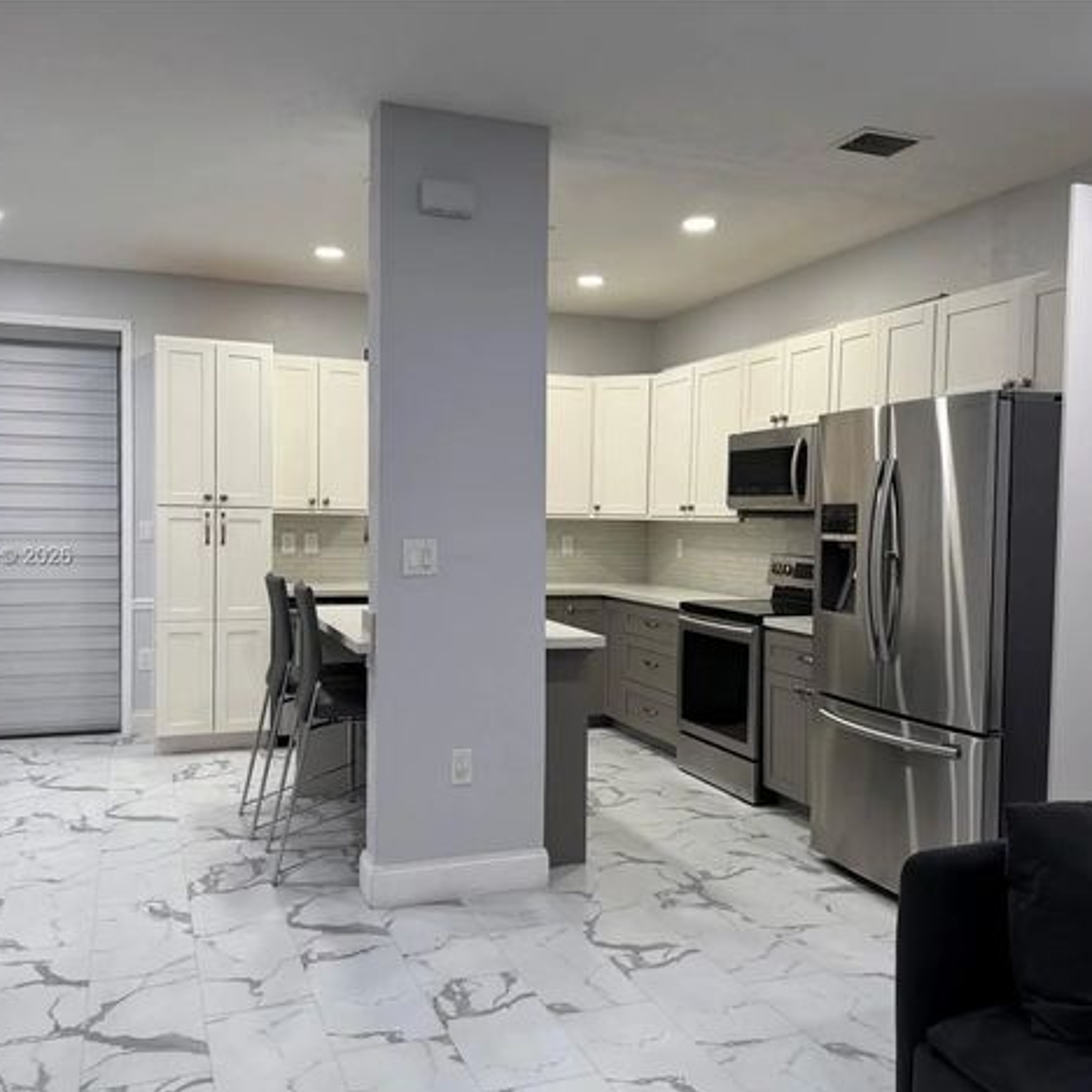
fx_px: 1035
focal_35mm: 29
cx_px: 527
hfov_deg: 55.6
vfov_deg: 55.6
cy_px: 558
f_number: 1.78
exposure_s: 1/120
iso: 125
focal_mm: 6.76
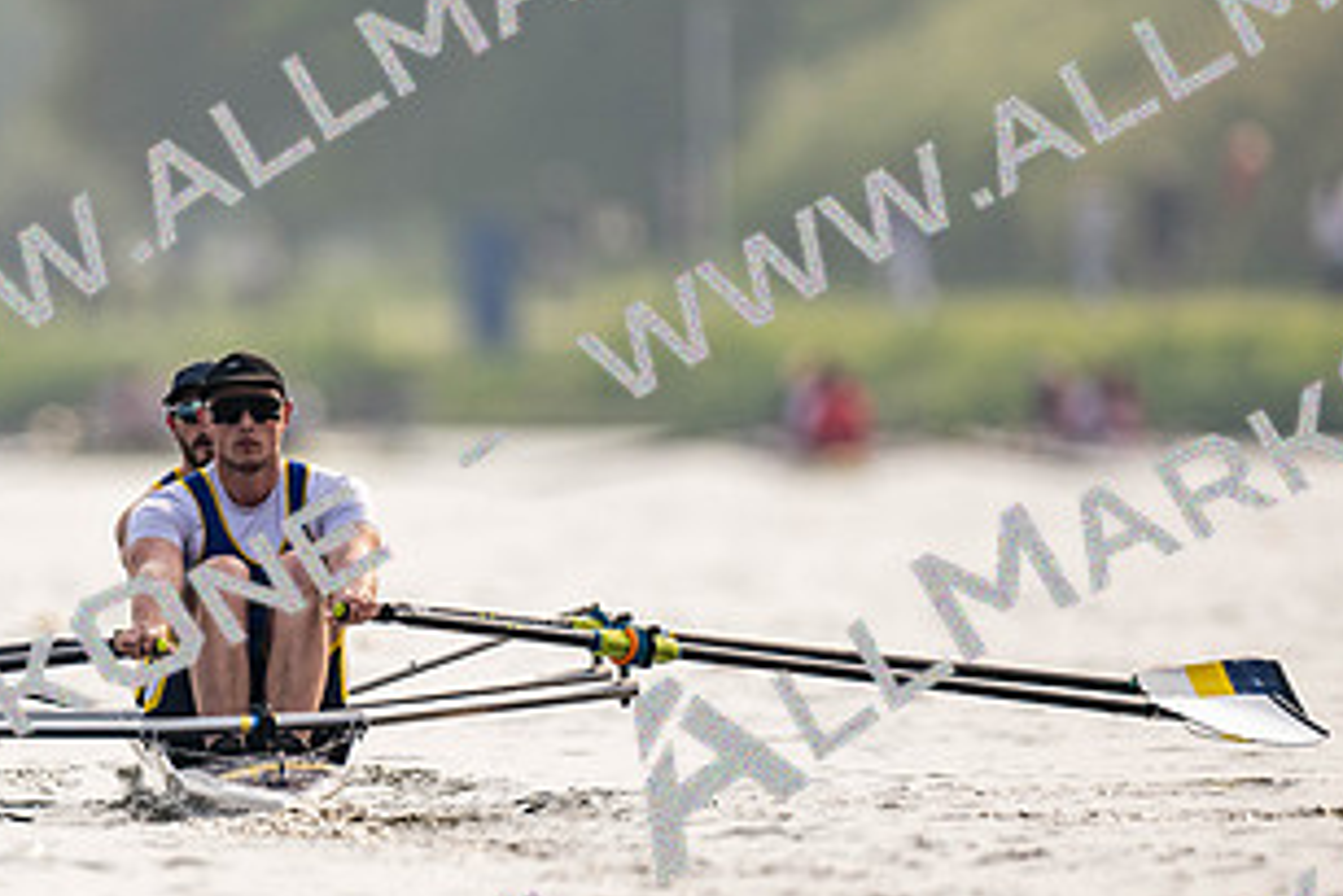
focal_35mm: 1132
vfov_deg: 1.2
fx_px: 42248
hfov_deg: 1.8
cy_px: 472
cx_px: 258
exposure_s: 1/2500
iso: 200
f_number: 4
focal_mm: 600
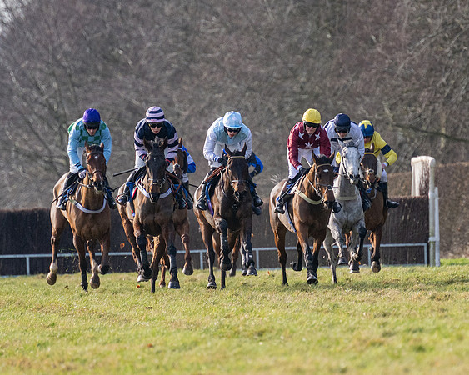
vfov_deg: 2.4
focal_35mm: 647
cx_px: 285
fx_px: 8976
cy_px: 238
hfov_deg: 3.0
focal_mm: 260
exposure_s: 1/2500
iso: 400
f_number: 4
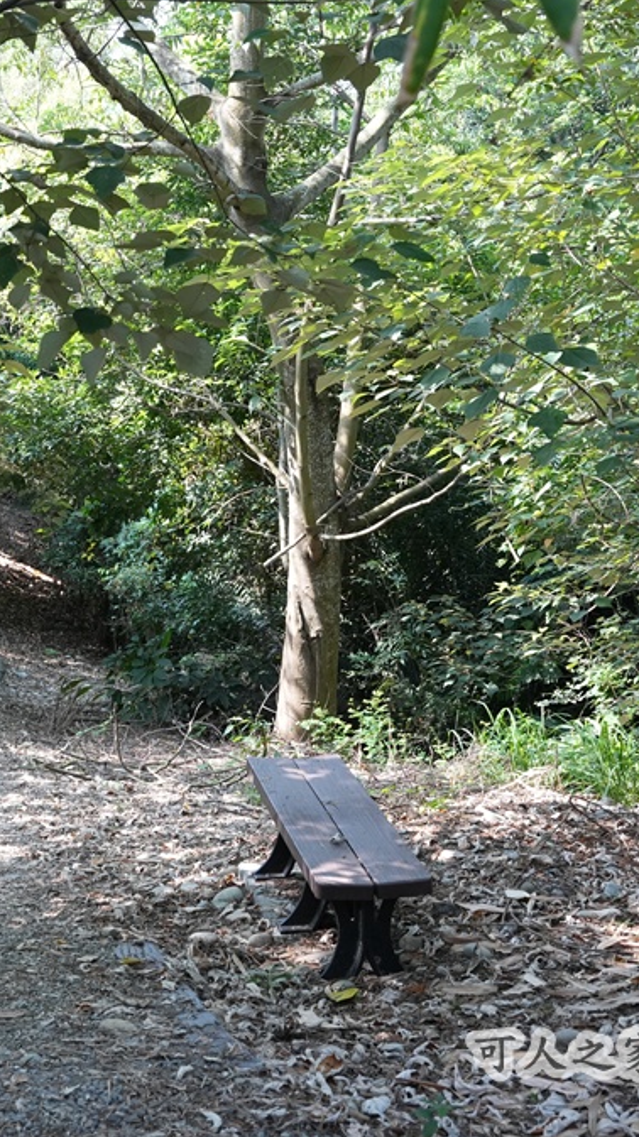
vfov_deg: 35.5
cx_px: -64
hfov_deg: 19.5
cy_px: 568
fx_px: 1779
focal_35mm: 59
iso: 2000
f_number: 8
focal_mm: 37
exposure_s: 1/250
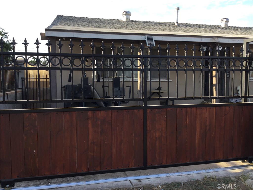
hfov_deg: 58.4
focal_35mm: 31
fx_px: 227
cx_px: 126
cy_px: 95
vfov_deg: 45.4
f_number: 2.4
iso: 25
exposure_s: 1/207
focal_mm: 3.3
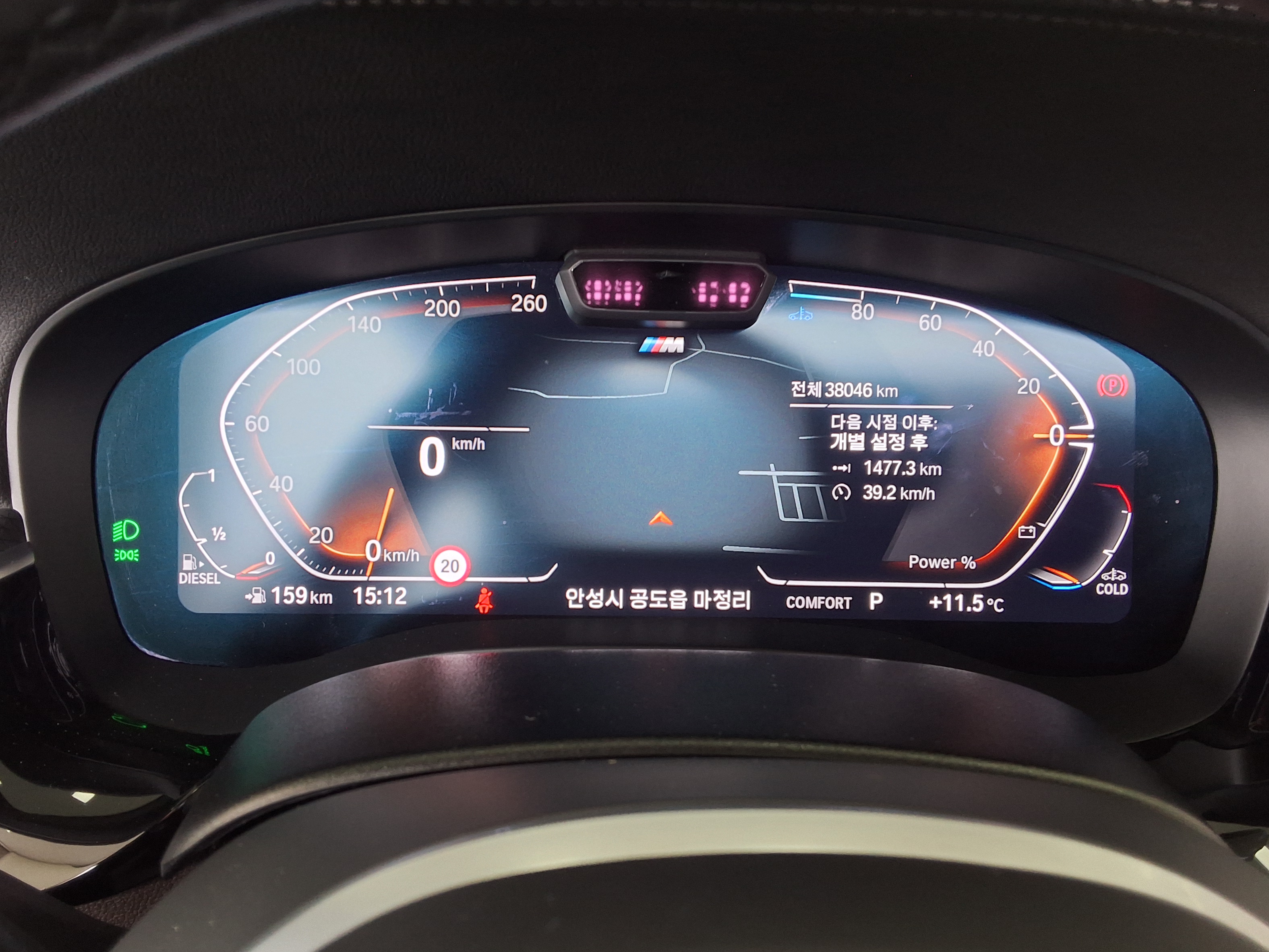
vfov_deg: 48.2
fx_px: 1063
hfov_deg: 61.6
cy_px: 466
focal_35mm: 29
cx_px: 619
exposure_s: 1/40
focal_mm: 2.91
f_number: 1.9
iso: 160
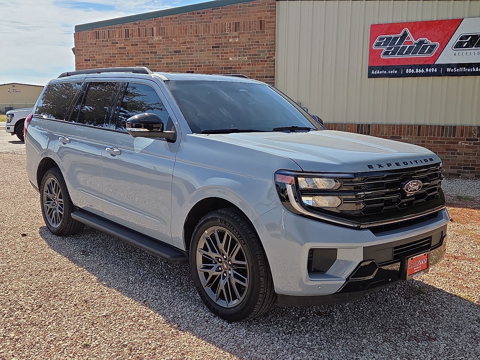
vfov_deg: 40.7
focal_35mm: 35
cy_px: 180
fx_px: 485
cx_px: 240
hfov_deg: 52.6
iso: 25
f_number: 1.8
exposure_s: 1/2500
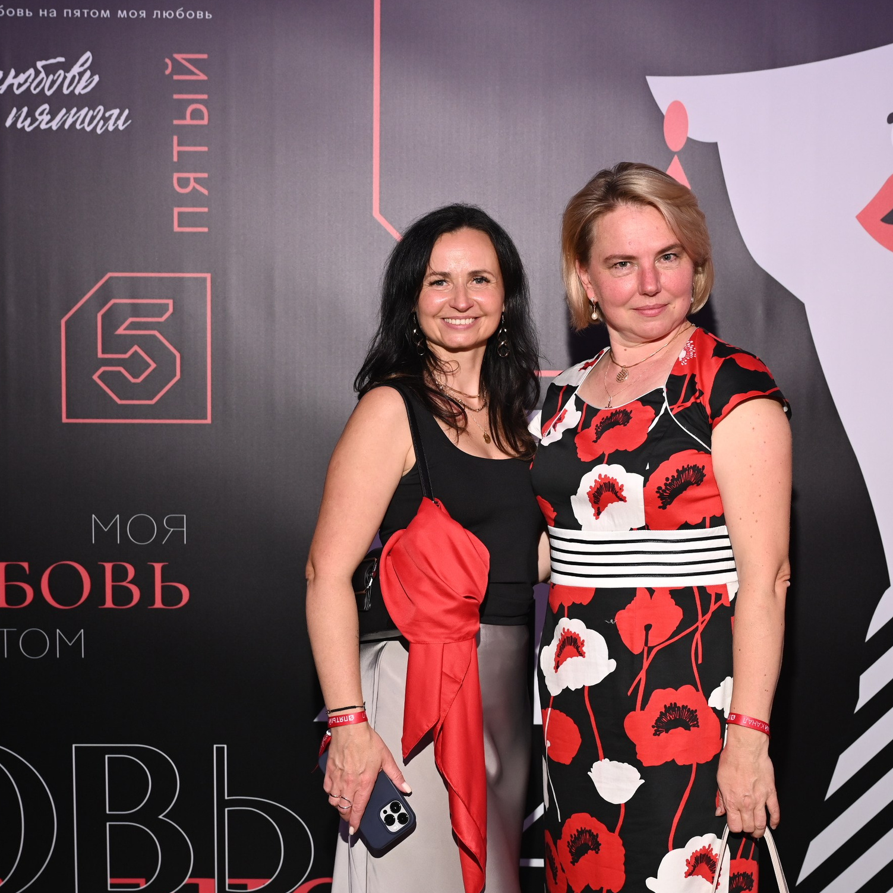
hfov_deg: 31.0
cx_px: 383
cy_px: 486
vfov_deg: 31.1
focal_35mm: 55
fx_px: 1605
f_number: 5
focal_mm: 38
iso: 500
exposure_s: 1/160
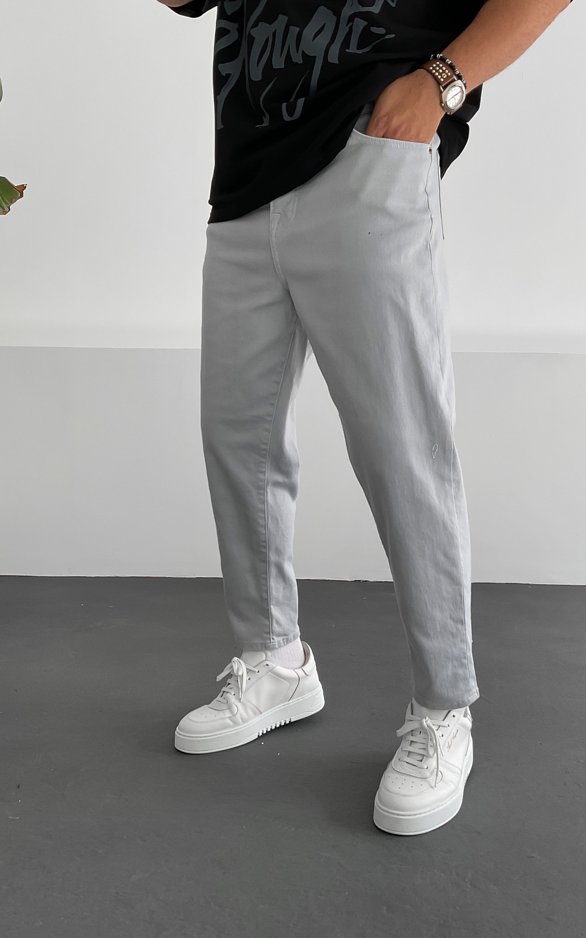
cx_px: 341
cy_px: 428
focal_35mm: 34
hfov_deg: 37.2
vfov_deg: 56.6
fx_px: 869
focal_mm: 3
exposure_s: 1/120
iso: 25
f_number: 1.8
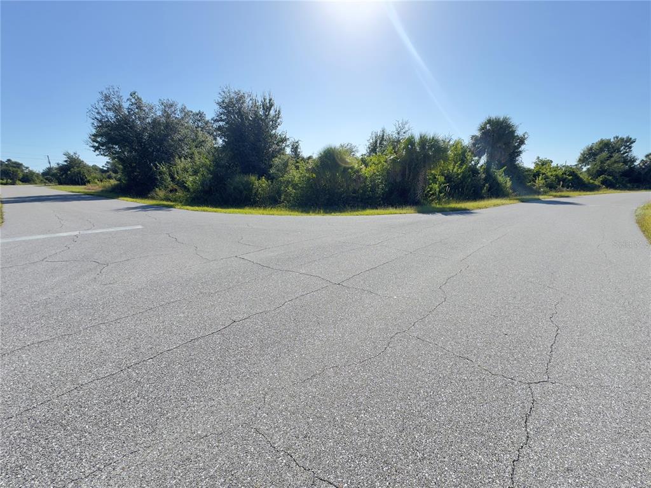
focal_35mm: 14
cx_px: 326
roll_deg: +0.0
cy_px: 244
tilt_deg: -16.7
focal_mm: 2.22
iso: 50
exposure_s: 1/707
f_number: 2.2
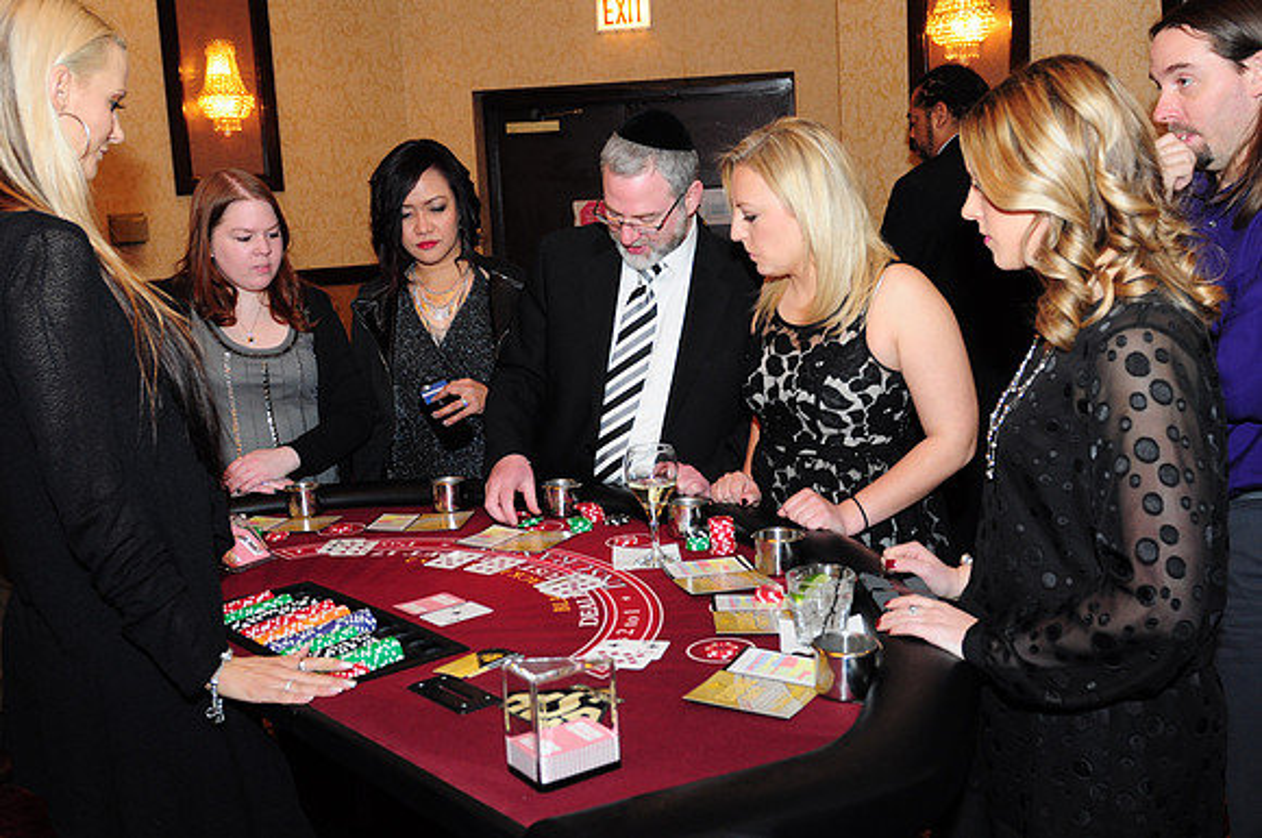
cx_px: 631
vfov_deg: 36.8
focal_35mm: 36
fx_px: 1260
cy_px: 419
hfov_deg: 53.2
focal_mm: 24
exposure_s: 1/60
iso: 800
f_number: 4
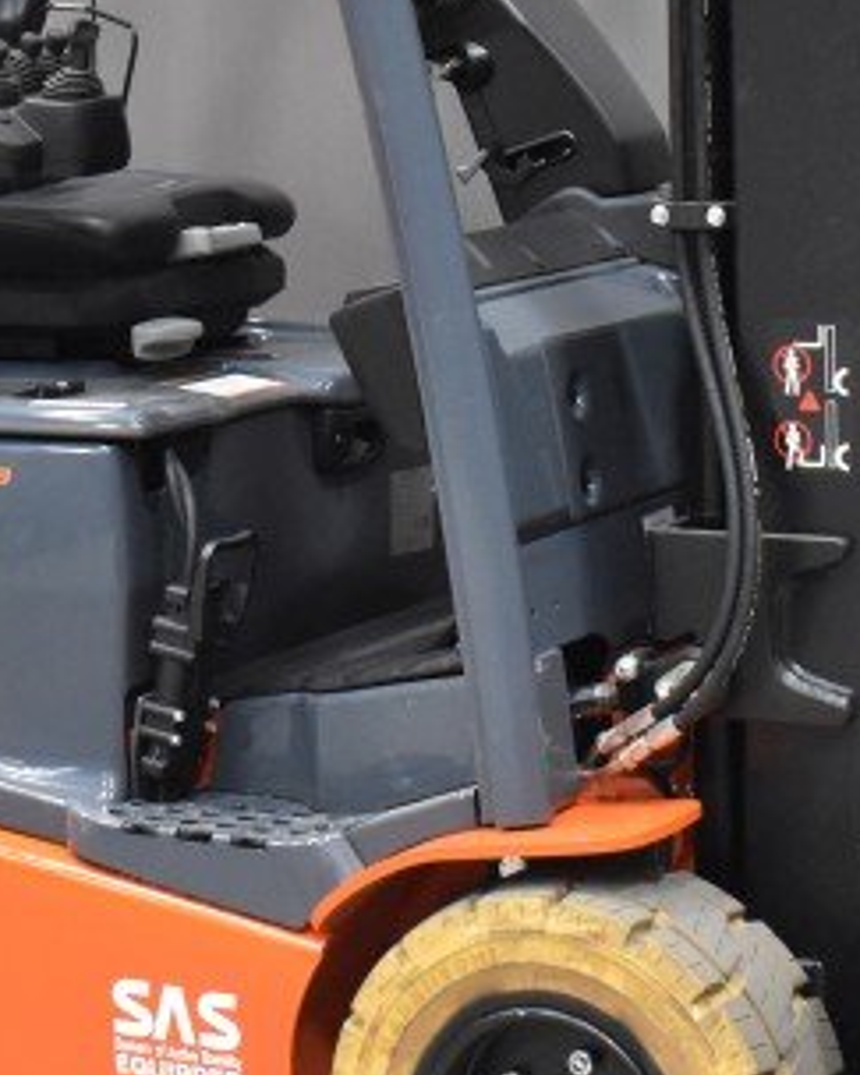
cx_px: 389
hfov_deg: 12.1
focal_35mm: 128
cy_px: 180
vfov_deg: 14.9
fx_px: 4070
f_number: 5
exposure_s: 1/30
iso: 1600
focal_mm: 23
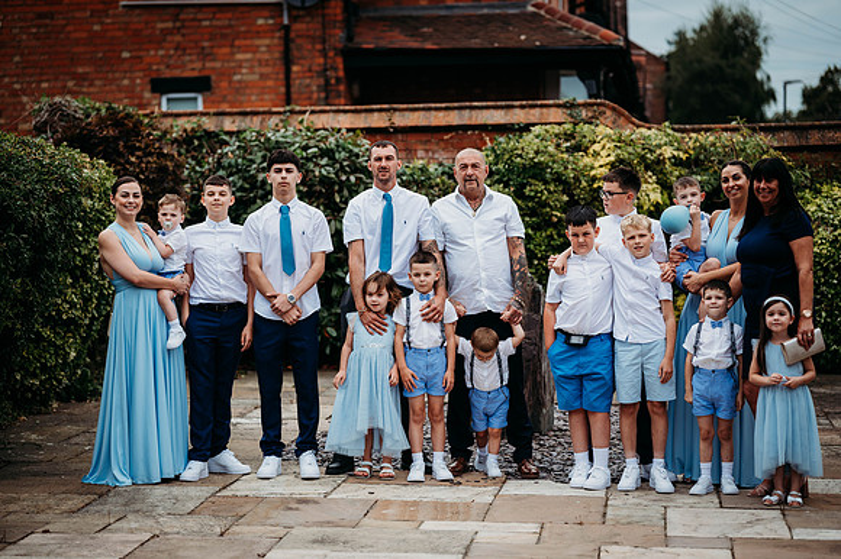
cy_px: 280
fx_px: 1984
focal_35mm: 85
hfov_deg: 23.9
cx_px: 420
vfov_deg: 16.1
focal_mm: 85
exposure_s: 1/1250
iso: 100
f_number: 2.2
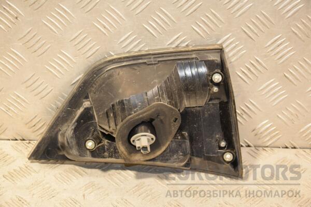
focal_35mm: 87
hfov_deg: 23.4
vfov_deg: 15.7
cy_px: 104
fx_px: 752
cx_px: 156
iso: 800
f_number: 5
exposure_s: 1/125
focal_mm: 58
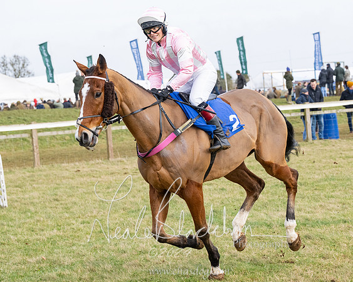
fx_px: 1236
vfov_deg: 13.0
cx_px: 176
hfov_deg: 16.3
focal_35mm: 118
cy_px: 141
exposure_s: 1/1600
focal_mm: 70
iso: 800
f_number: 5
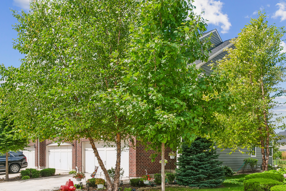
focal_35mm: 31
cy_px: 96
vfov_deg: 42.3
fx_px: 246
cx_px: 143
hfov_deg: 60.3
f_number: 8
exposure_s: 1/320
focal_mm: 31
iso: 400
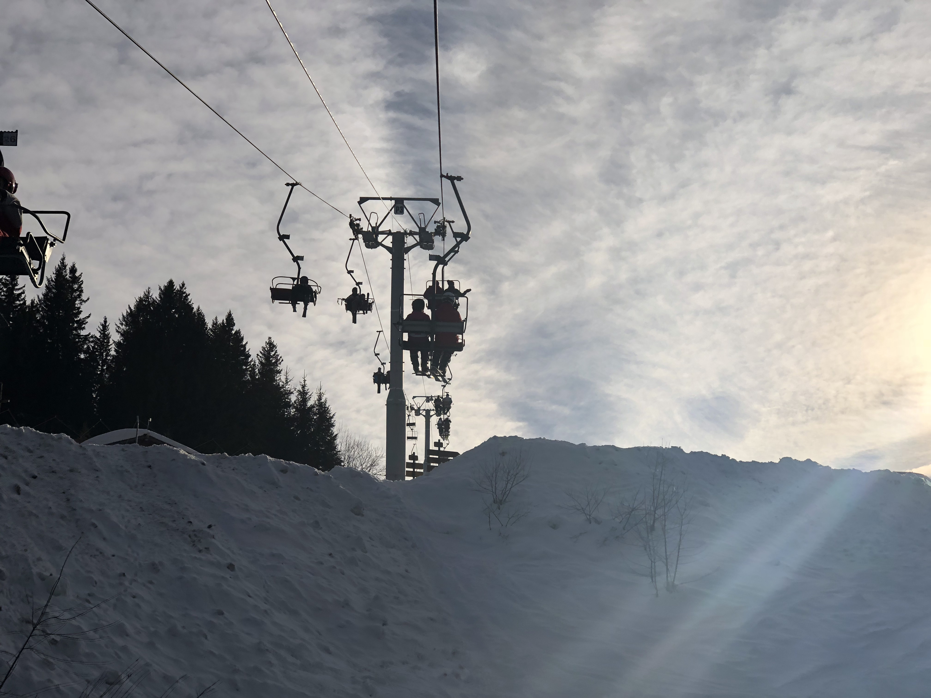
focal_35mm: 52
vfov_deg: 28.0
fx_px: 1399
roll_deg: +1.3
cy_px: 349
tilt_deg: +14.7
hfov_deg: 36.8
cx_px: 466
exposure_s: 1/5348
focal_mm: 6
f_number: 2.4
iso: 16
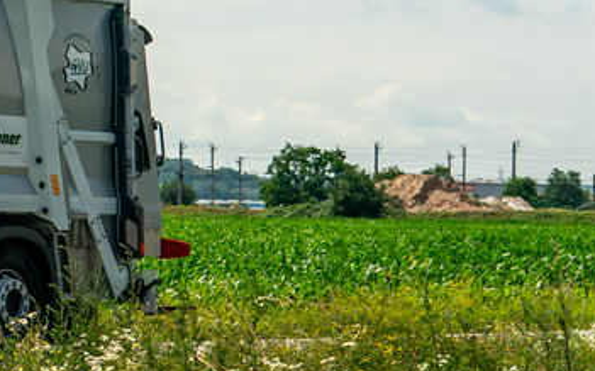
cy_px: 165
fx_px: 2350
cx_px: -385
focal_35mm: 145
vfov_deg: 9.0
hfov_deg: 13.3
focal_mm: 39
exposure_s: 1/320
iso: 250
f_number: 4
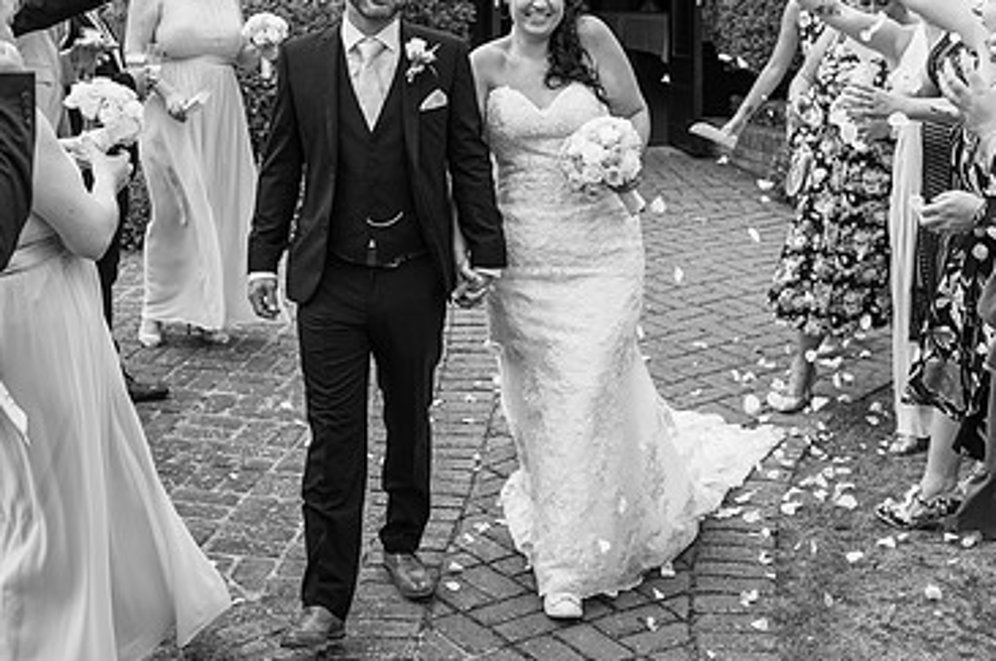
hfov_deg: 34.5
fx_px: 1603
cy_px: 209
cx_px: 463
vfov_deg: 23.2
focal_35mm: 58
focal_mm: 35
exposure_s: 1/500
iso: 100
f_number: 4
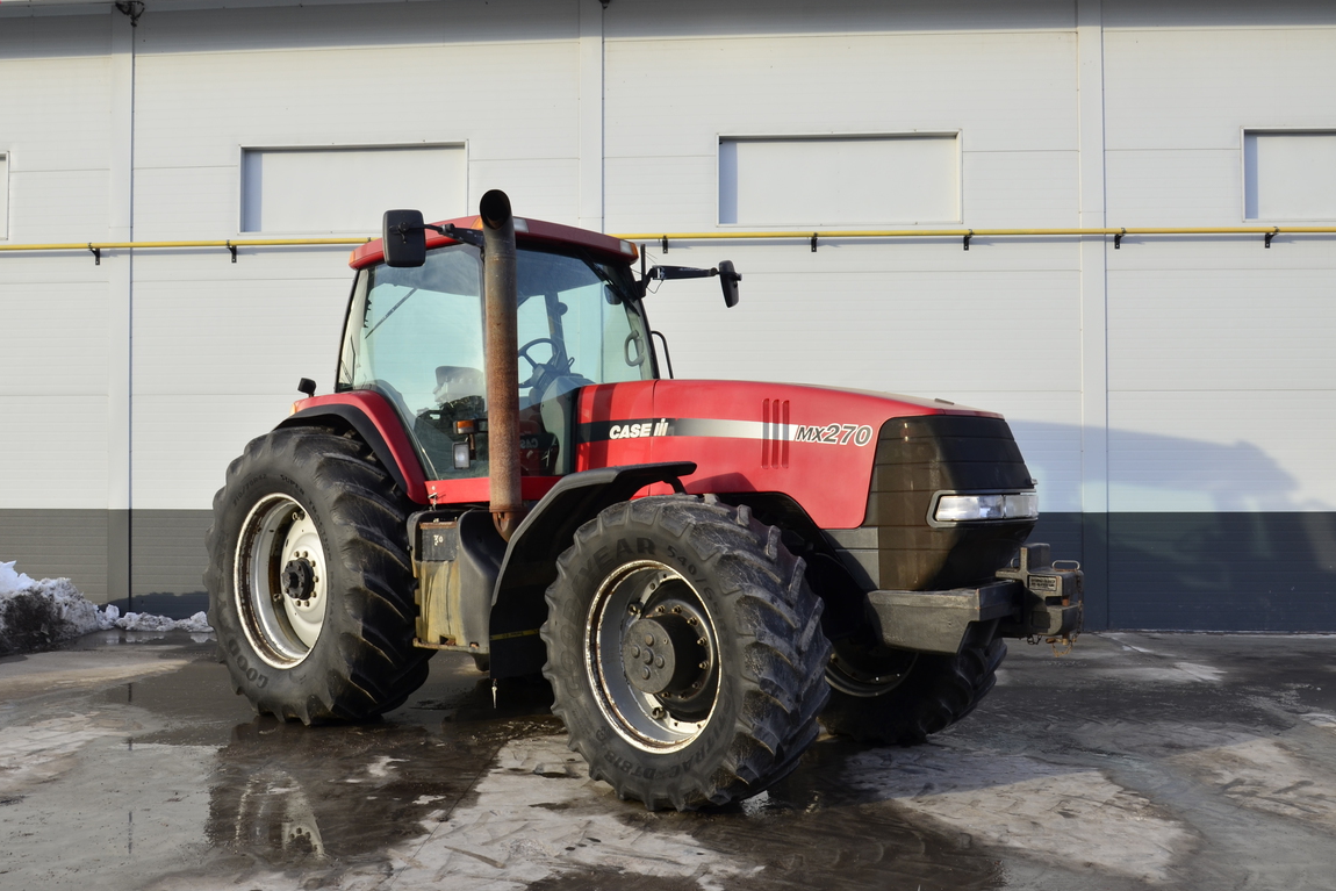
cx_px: 596
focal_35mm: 30
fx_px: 1113
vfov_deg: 43.6
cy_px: 459
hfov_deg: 61.8
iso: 125
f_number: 11
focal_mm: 18
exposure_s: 1/60
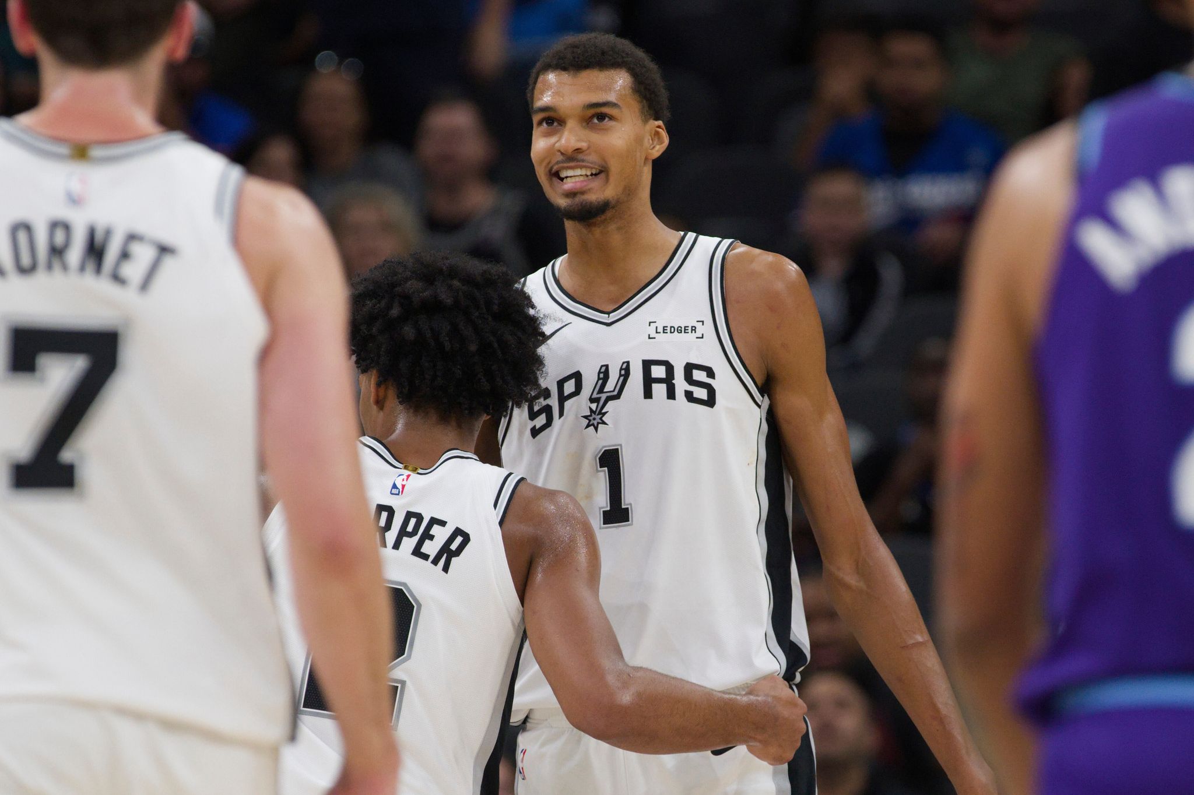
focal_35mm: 280
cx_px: 597
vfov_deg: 4.9
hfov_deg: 7.4
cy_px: 398
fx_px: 9283
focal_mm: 280
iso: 4000
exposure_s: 1/1250
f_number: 1.4
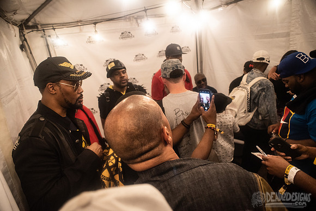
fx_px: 176
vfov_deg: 62.0
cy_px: 106
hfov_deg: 84.0
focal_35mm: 20
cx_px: 158
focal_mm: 20
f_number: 3.5
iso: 2000
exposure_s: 1/160
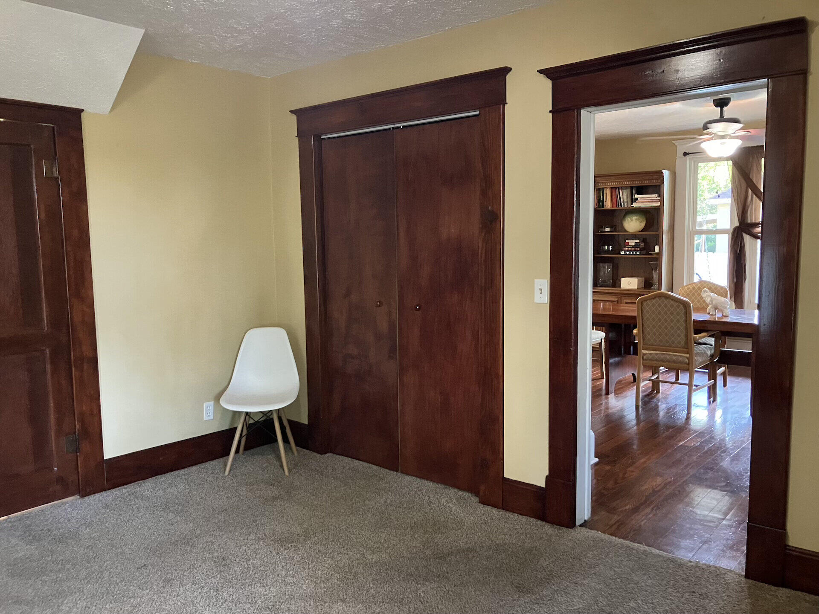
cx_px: 410
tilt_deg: -5.3
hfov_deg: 63.4
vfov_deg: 49.7
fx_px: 662
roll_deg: +0.7
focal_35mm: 28
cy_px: 307
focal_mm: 3.99
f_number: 1.8
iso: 640
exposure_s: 1/30
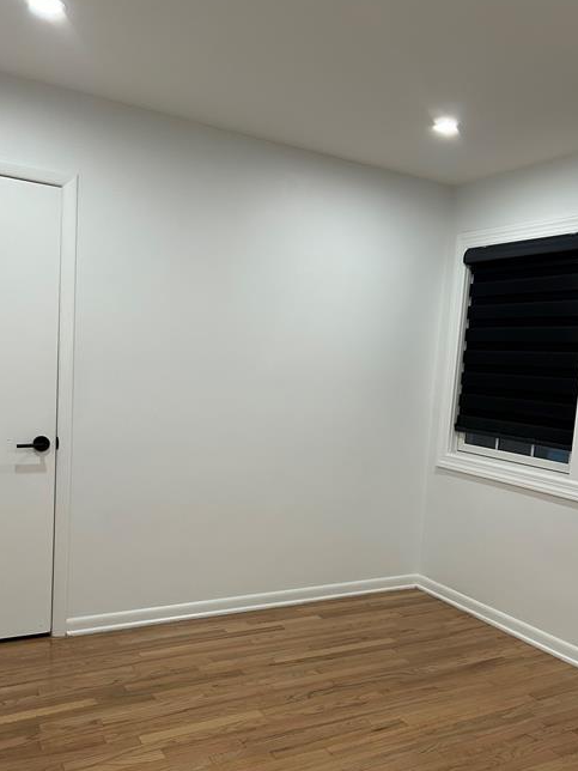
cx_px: 323
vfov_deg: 58.1
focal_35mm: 31
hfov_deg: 45.4
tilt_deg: -6.1
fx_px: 690
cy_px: 447
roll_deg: -4.4
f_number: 1.5
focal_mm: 5.7
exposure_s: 1/120
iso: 125
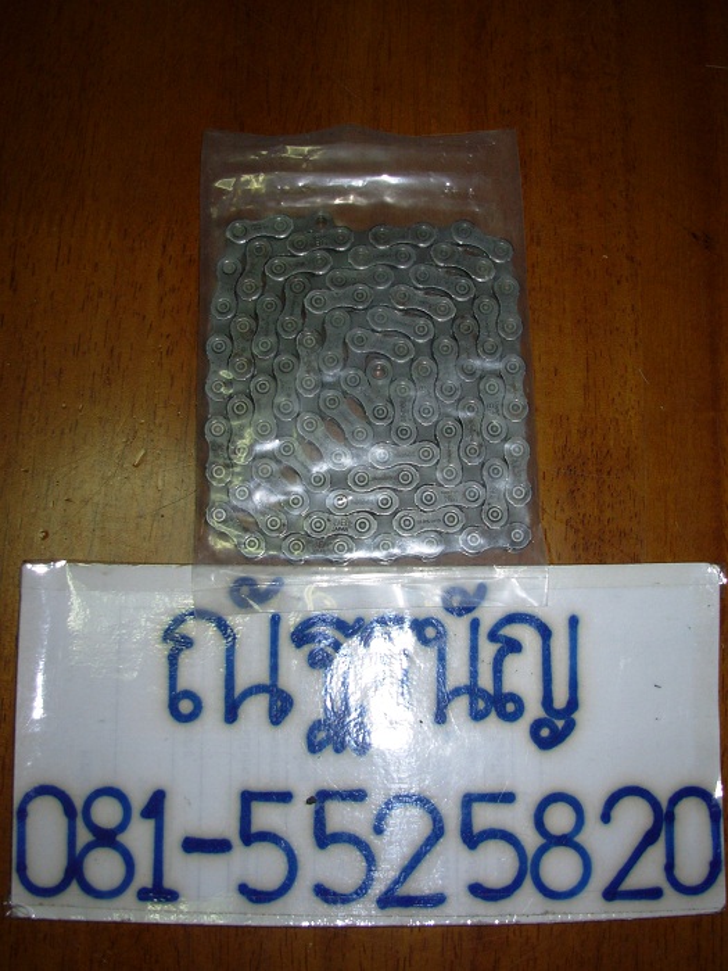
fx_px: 1066
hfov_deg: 37.7
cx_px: 364
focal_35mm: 38
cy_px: 486
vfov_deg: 49.0
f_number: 2.9
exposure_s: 1/32
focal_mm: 6.3
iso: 50
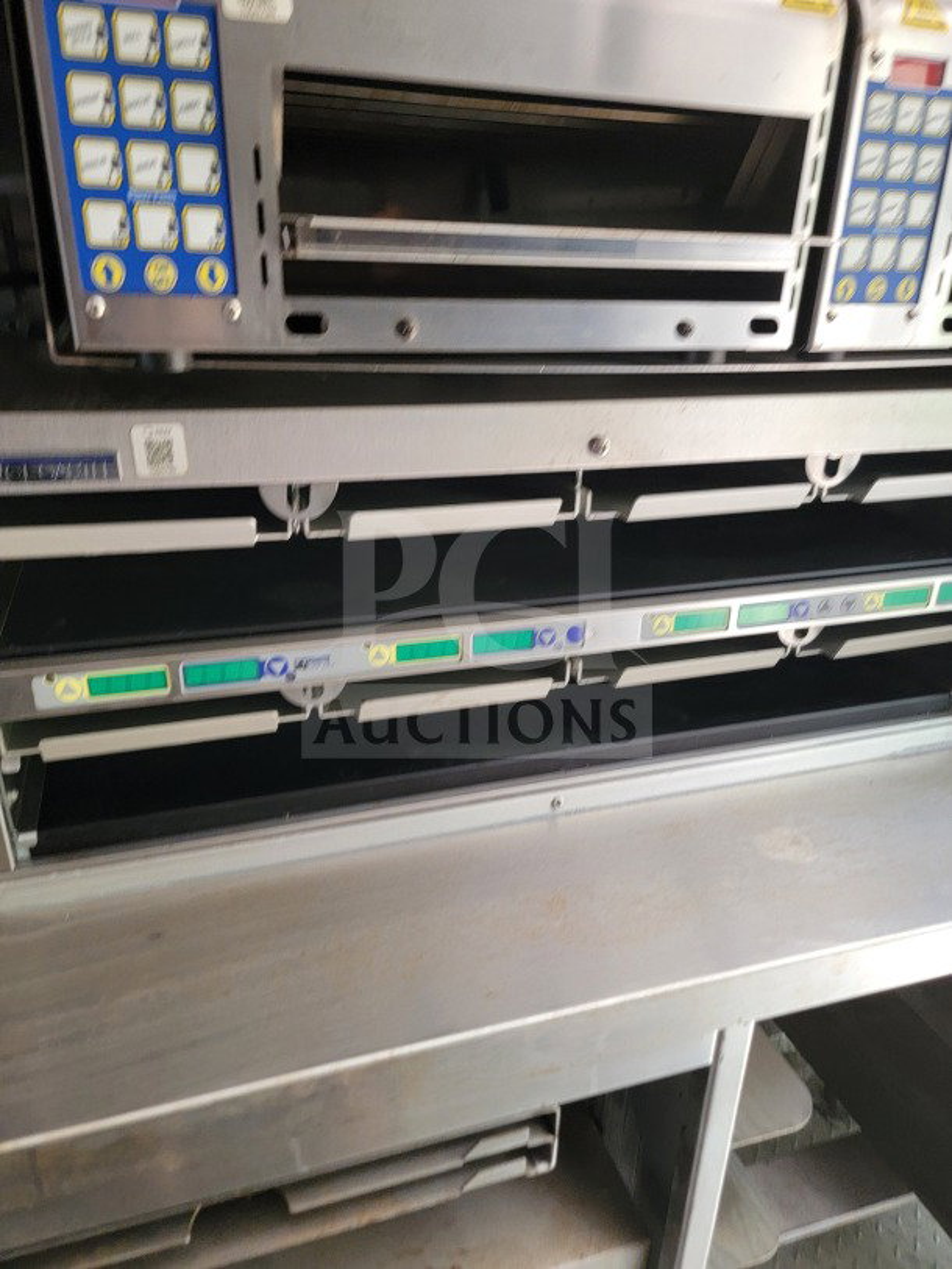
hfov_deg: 56.8
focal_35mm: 24
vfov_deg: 71.6
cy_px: 634
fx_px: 880
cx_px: 476
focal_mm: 6.7
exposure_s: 1/60
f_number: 1.8
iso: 200
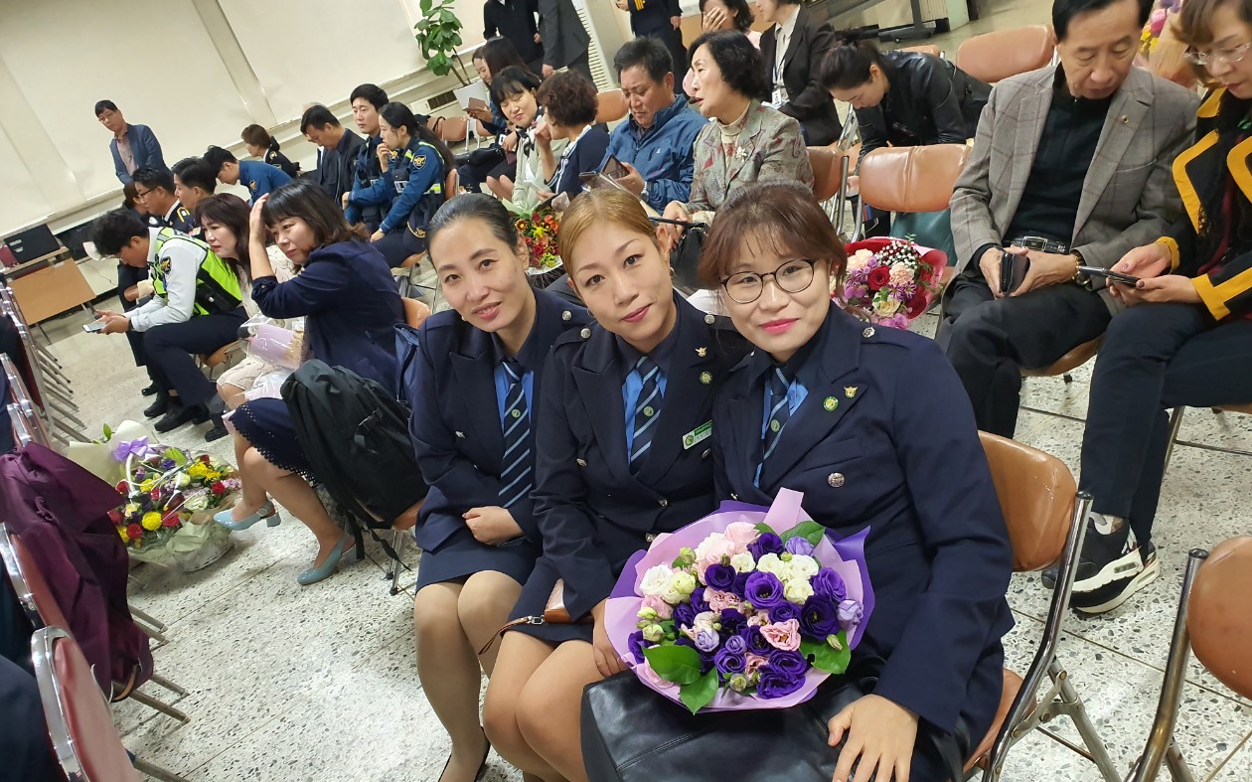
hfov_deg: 66.5
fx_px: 955
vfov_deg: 44.3
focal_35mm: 28
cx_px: 630
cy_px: 462
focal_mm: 4.3
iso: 500
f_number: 2.4
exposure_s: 1/40
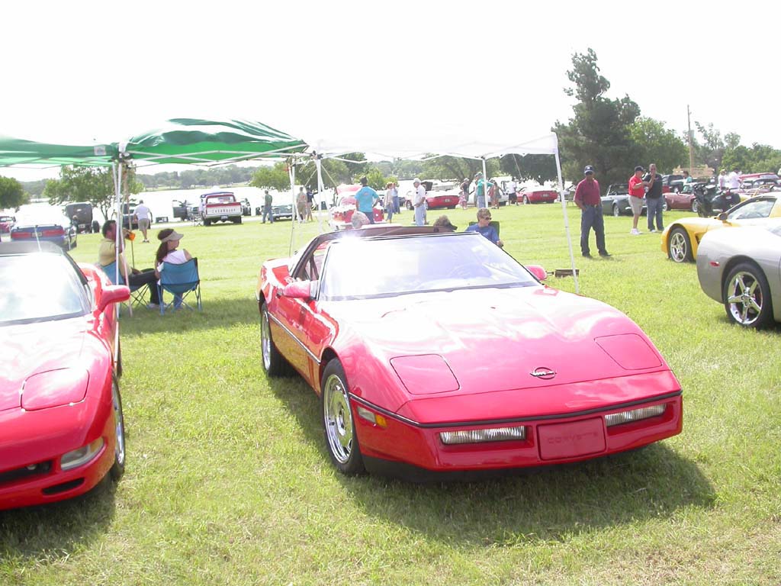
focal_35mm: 38
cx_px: 390
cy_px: 293
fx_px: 857
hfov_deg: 49.0
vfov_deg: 37.7
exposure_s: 1/1000
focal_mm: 7.85
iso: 100
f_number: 2.6
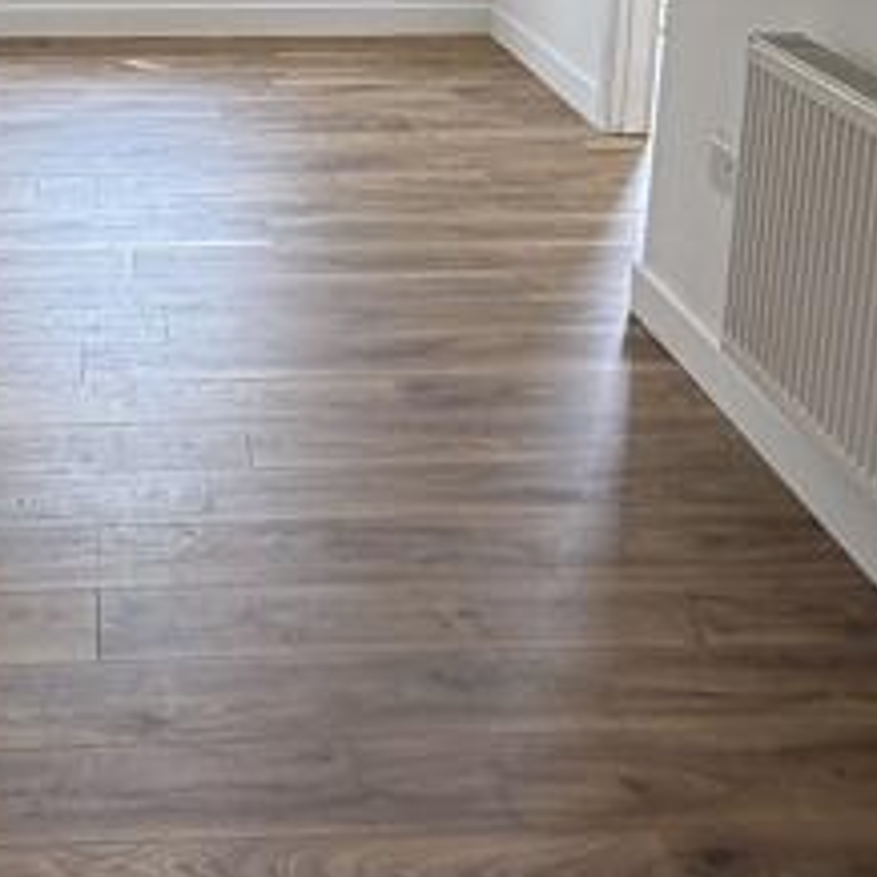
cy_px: 48
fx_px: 1662
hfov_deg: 28.7
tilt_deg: -11.4
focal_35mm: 58
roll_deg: -0.4
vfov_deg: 28.2
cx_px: 137
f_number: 2.2
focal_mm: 2.22
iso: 64
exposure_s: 1/129
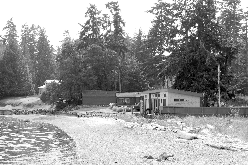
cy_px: 82
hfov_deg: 29.2
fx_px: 475
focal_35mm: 69
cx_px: 124
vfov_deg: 19.7
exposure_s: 1/500
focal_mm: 25.63
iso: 125
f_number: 5.6
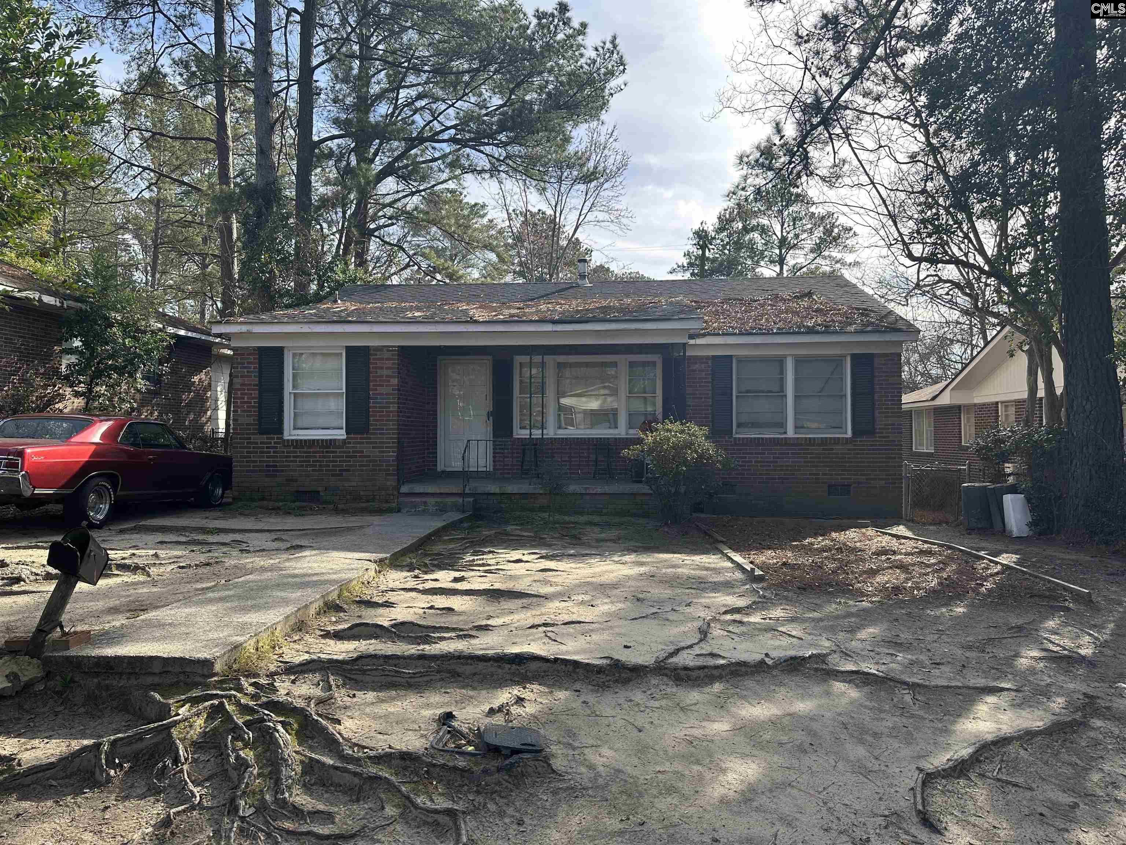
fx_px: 781
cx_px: 563
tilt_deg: +1.4
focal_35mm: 24
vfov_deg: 56.8
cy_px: 422
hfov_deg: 71.6
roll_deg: +0.4
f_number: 1.78
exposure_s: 1/1357
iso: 80
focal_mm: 6.86
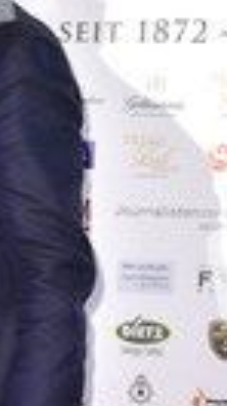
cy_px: 412
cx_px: -160
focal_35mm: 174
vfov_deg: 12.2
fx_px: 1867
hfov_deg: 6.8
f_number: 5.6
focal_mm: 55
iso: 2500
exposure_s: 1/125
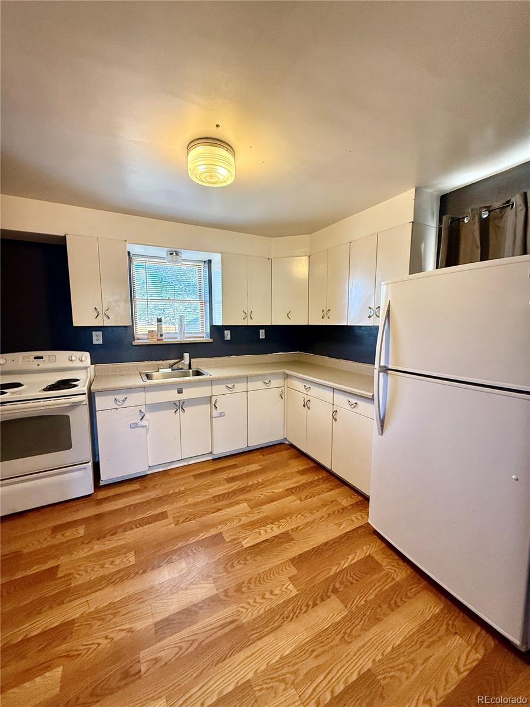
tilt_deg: -5.9
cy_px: 354
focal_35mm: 14
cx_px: 265
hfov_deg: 85.7
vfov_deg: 102.1
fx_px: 286
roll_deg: +0.2
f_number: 2.2
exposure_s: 1/99
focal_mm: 2.22
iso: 200
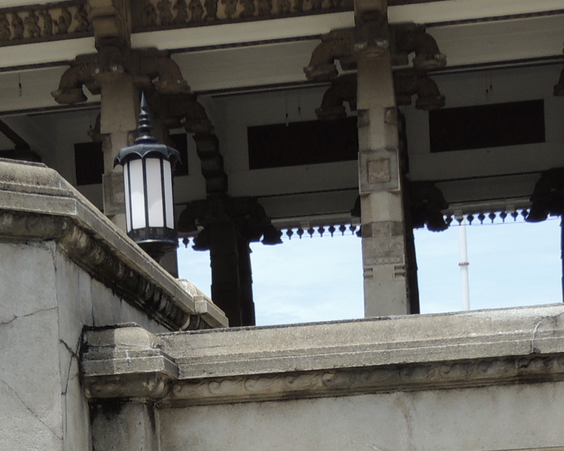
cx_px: 241
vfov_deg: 16.2
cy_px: 609
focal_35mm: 89
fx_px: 1485
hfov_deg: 21.5
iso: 100
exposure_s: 1/1000
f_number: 3.1
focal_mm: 5.3
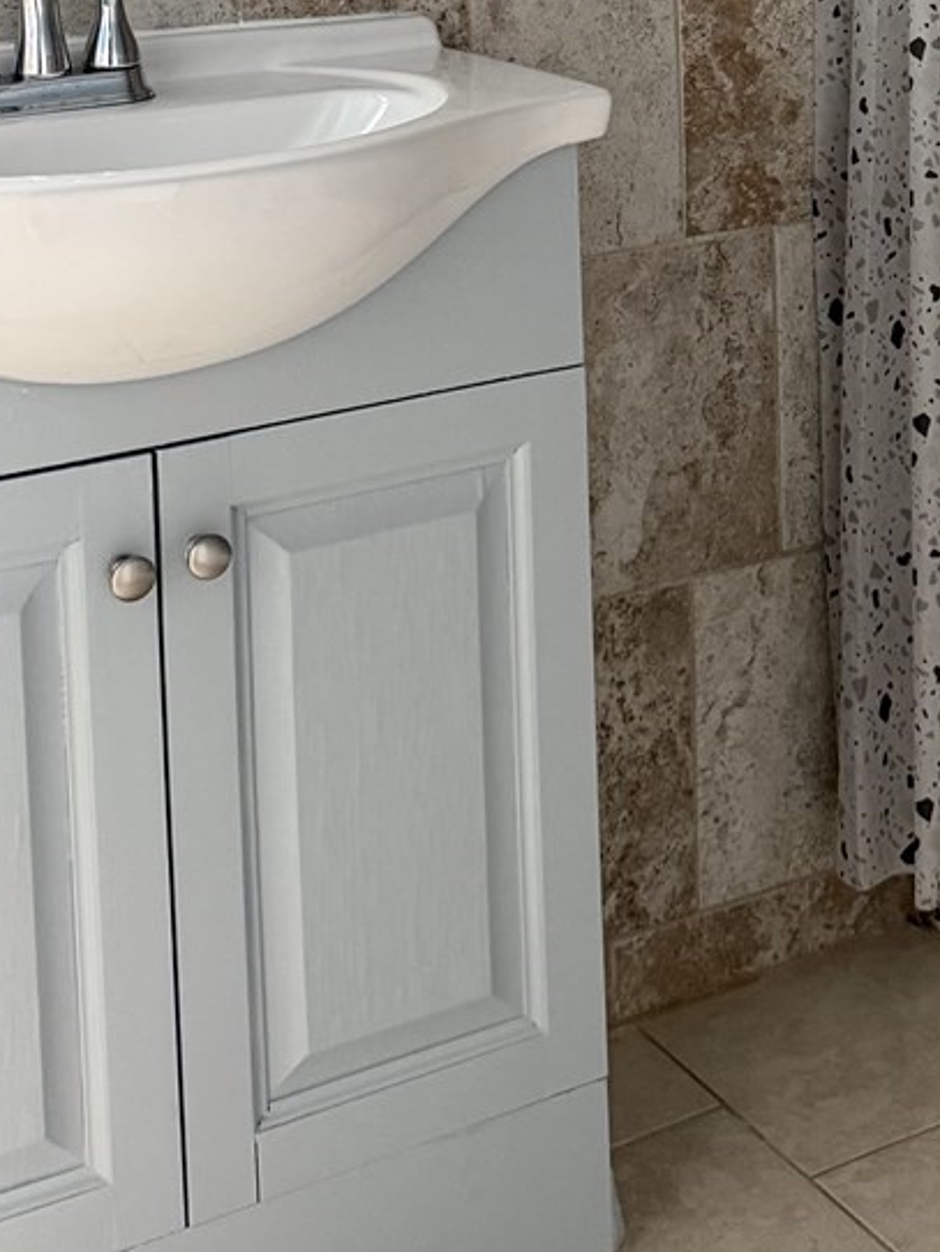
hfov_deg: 21.2
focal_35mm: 68
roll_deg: +1.3
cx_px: 818
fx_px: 2460
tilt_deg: -3.4
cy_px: -150
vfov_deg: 26.2
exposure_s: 1/60
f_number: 1.78
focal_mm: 6.76
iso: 400
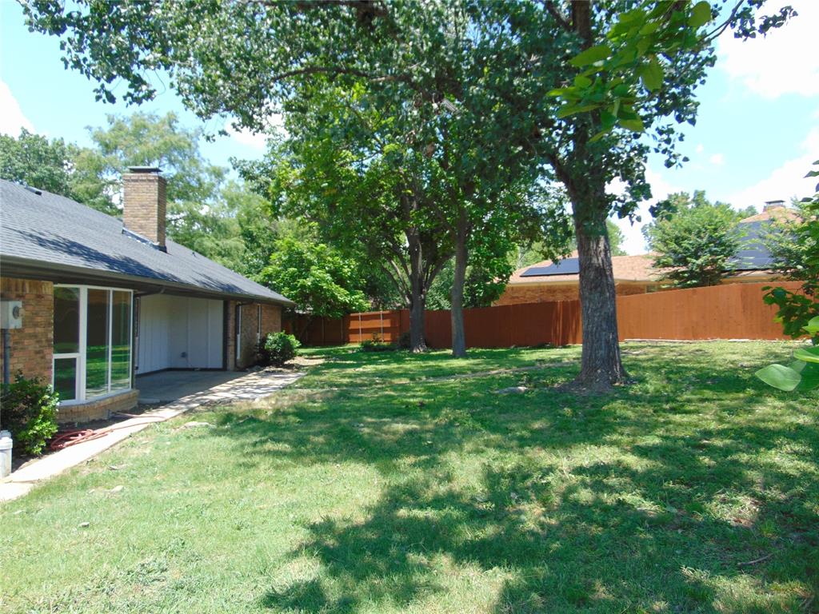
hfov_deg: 69.4
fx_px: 591
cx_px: 410
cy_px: 307
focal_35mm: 25
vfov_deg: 54.9
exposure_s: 1/400
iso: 80
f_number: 3
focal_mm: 4.5
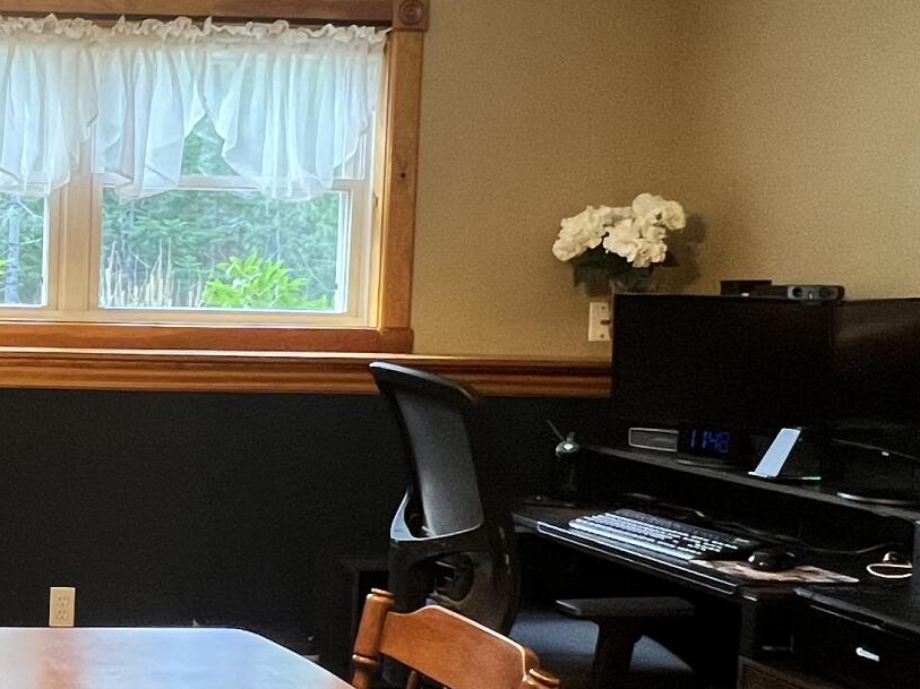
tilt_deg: -5.1
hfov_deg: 33.4
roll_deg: -1.4
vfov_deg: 30.2
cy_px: 396
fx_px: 1275
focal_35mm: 48
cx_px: -141
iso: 200
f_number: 1.8
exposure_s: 1/60
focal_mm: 1.57
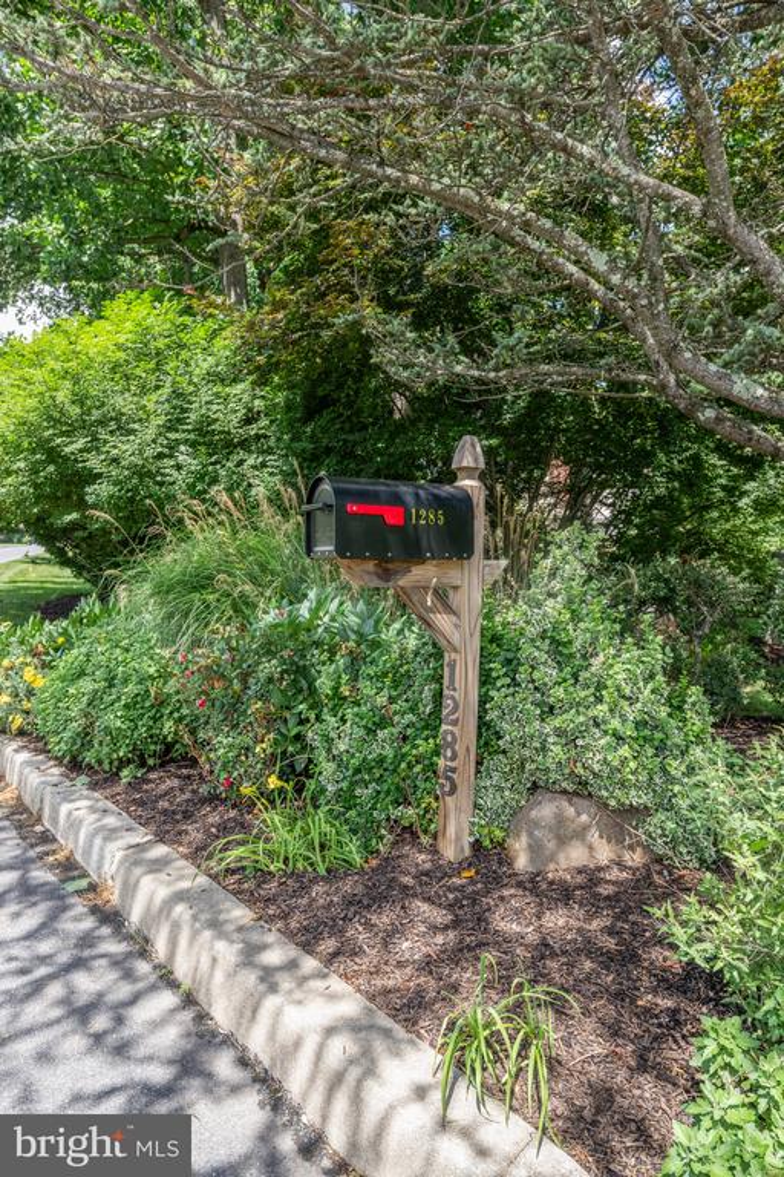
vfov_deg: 73.7
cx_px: 392
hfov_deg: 53.1
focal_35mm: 24
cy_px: 588
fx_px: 784
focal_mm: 24
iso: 500
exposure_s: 1/250
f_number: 9
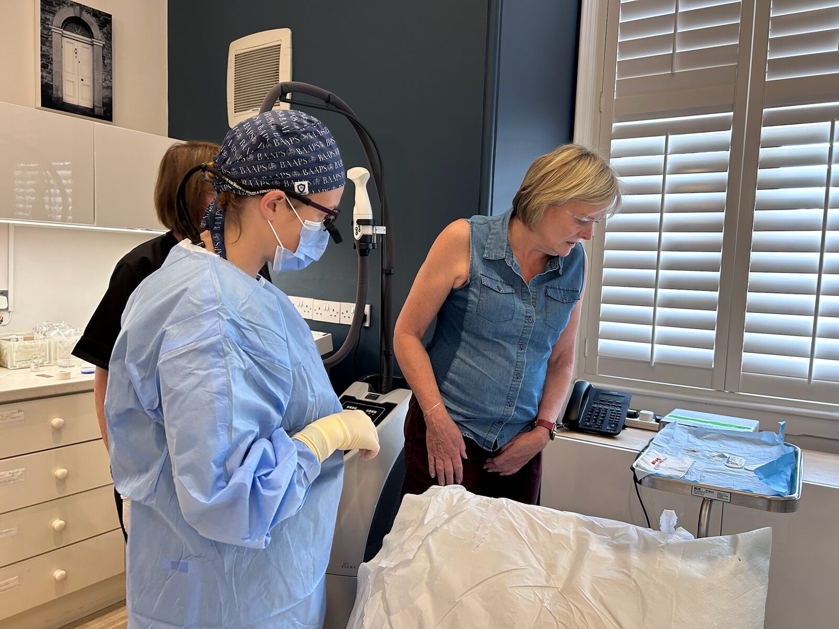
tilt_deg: -4.6
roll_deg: -1.8
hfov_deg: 67.3
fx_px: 630
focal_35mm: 26
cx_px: 420
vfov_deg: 53.1
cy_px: 314
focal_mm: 5.7
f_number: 1.5
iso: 100
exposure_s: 1/50
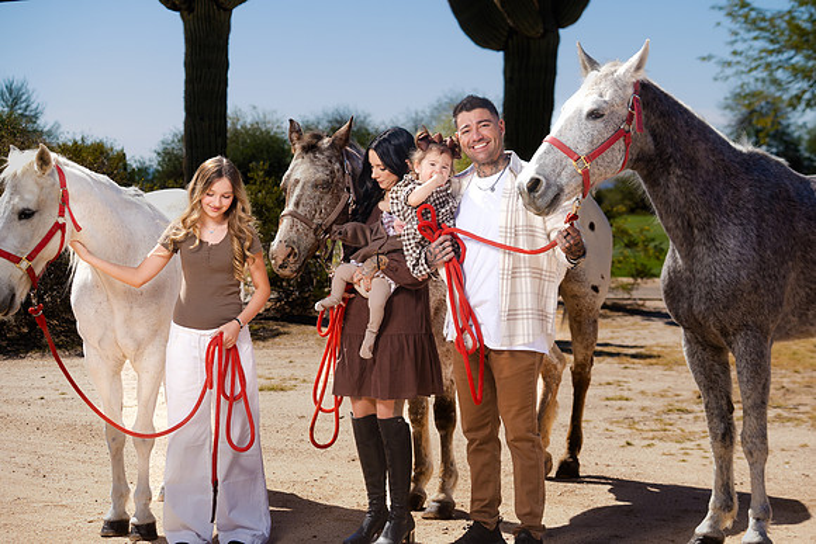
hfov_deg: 26.8
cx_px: 427
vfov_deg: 18.1
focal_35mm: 75
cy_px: 259
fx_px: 1710
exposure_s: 1/250
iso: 50
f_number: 5.6
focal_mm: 72
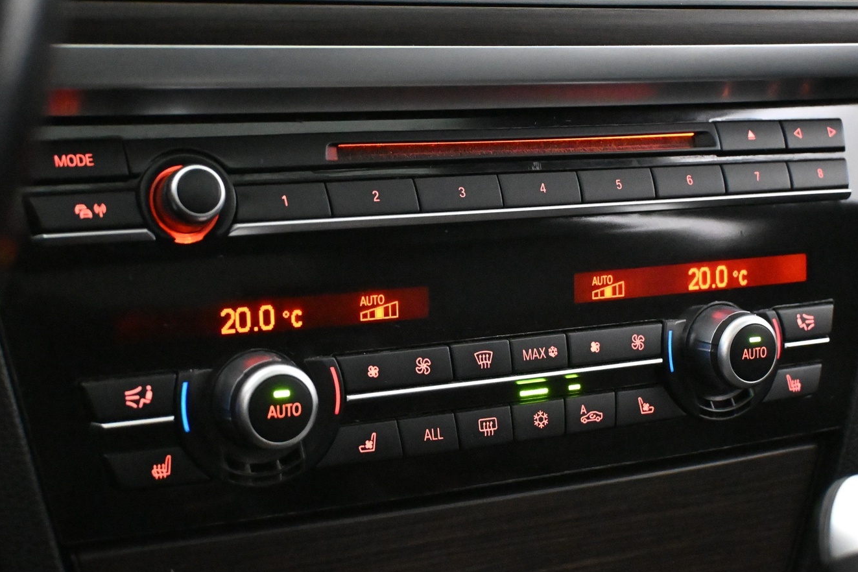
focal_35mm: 61
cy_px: 265
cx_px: 431
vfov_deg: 22.4
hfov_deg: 33.1
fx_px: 1444
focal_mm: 33
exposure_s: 1/50
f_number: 5
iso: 12800
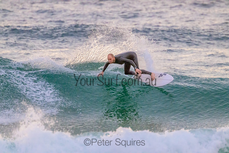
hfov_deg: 2.6
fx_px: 5090
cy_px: 76
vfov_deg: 1.7
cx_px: 114
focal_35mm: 800
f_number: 11
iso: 18000
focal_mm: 800
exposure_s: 1/1600
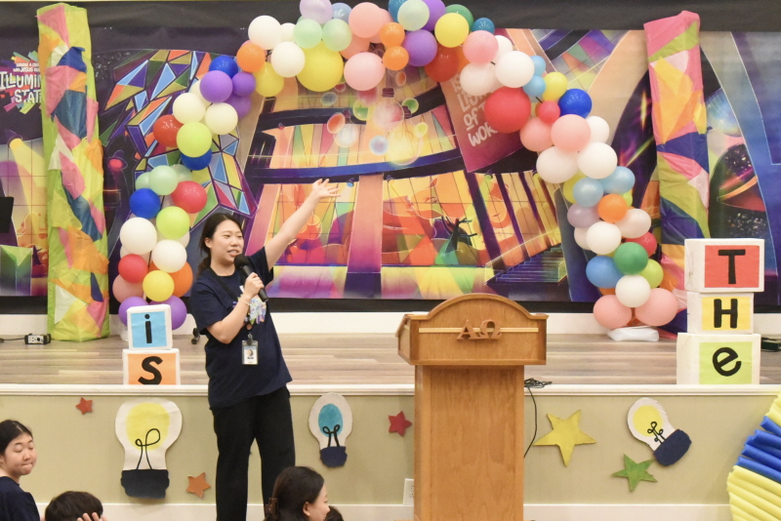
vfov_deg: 30.5
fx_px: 955
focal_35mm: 44
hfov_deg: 44.5
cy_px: 260
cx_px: 390
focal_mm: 44
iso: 12800
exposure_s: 1/160
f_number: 6.3
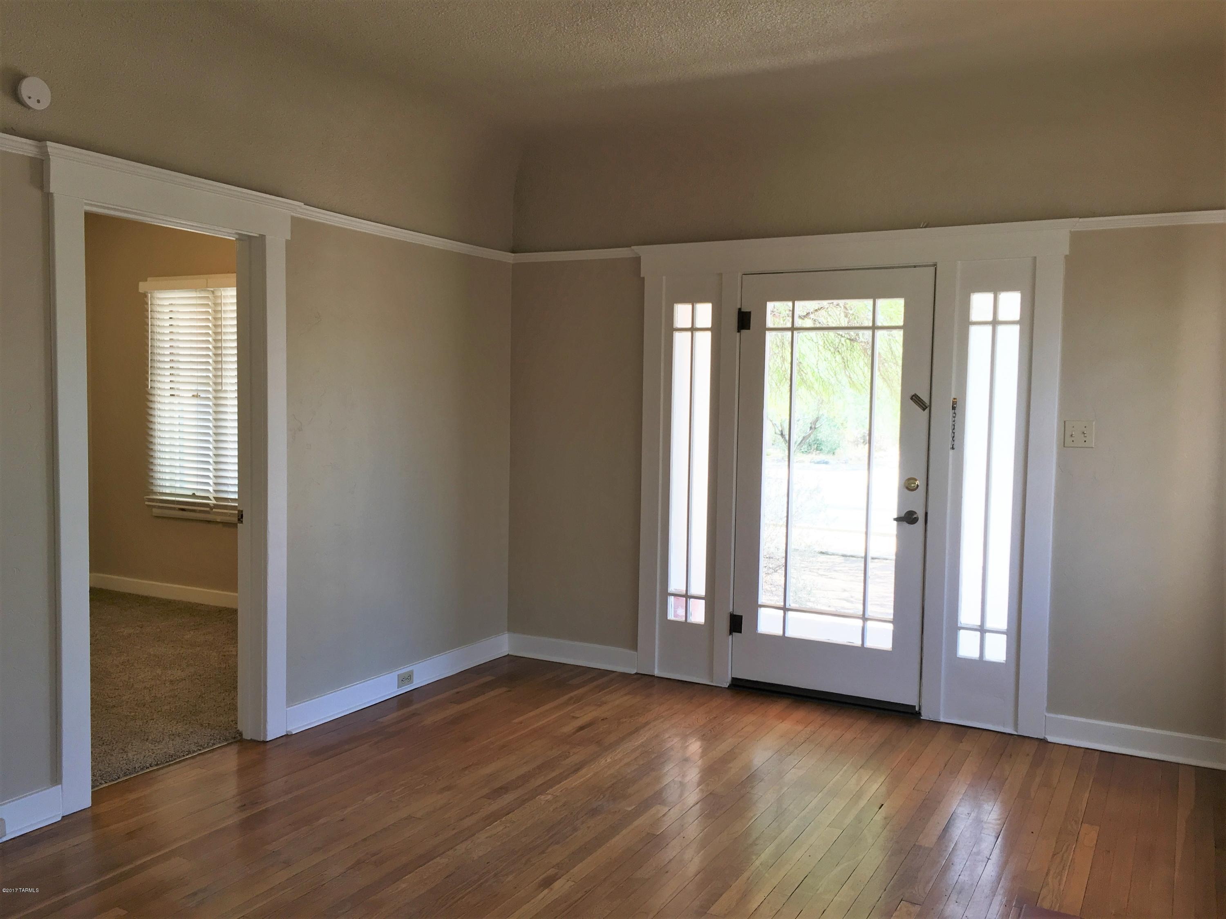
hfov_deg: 61.7
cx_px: 613
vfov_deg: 48.2
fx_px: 1027
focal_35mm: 29
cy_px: 460
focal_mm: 4.15
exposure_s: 1/60
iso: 32
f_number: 2.2
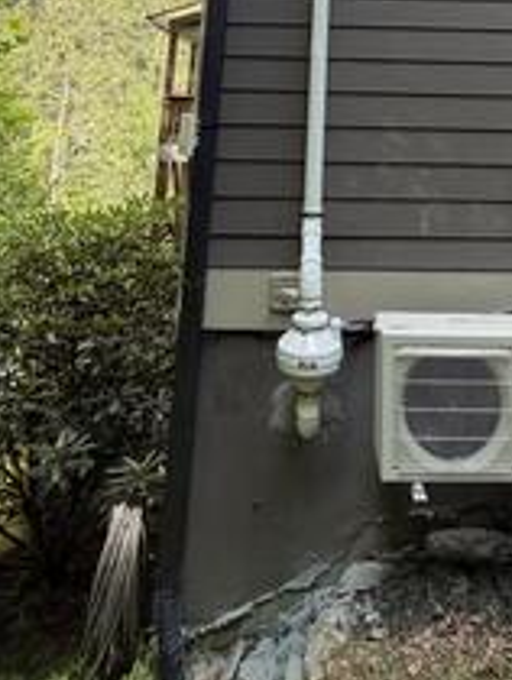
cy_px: -71
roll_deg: -3.4
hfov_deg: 43.6
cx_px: 343
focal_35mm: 32
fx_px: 630
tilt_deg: +16.6
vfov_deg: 43.6
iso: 100
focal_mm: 2.22
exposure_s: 1/121
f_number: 2.2
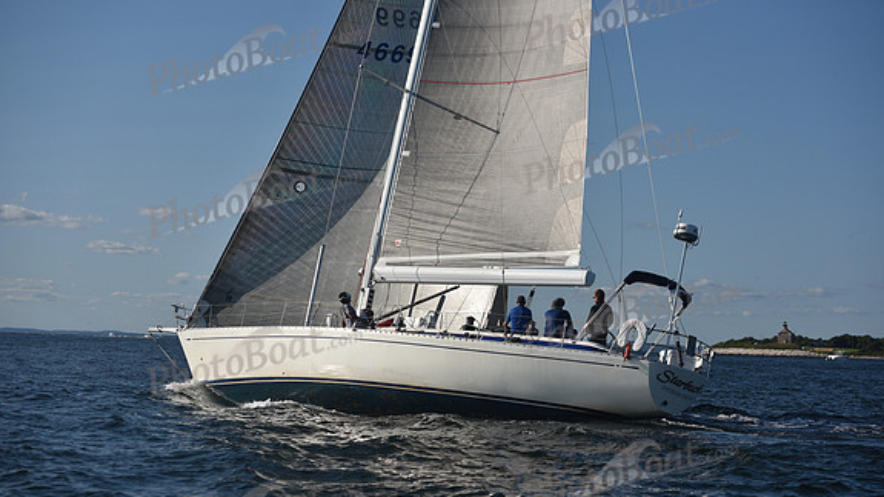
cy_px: 256
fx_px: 1734
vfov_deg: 16.3
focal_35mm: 74
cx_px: 444
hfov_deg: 28.6
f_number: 4
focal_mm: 70
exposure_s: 1/2500
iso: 250
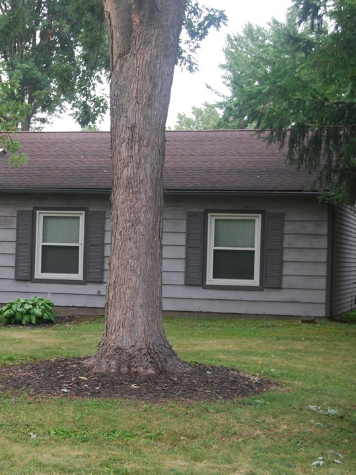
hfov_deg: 16.6
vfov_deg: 22.5
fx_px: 1193
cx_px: 1
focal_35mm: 87
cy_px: 238
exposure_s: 1/50
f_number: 5
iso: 200
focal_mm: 40
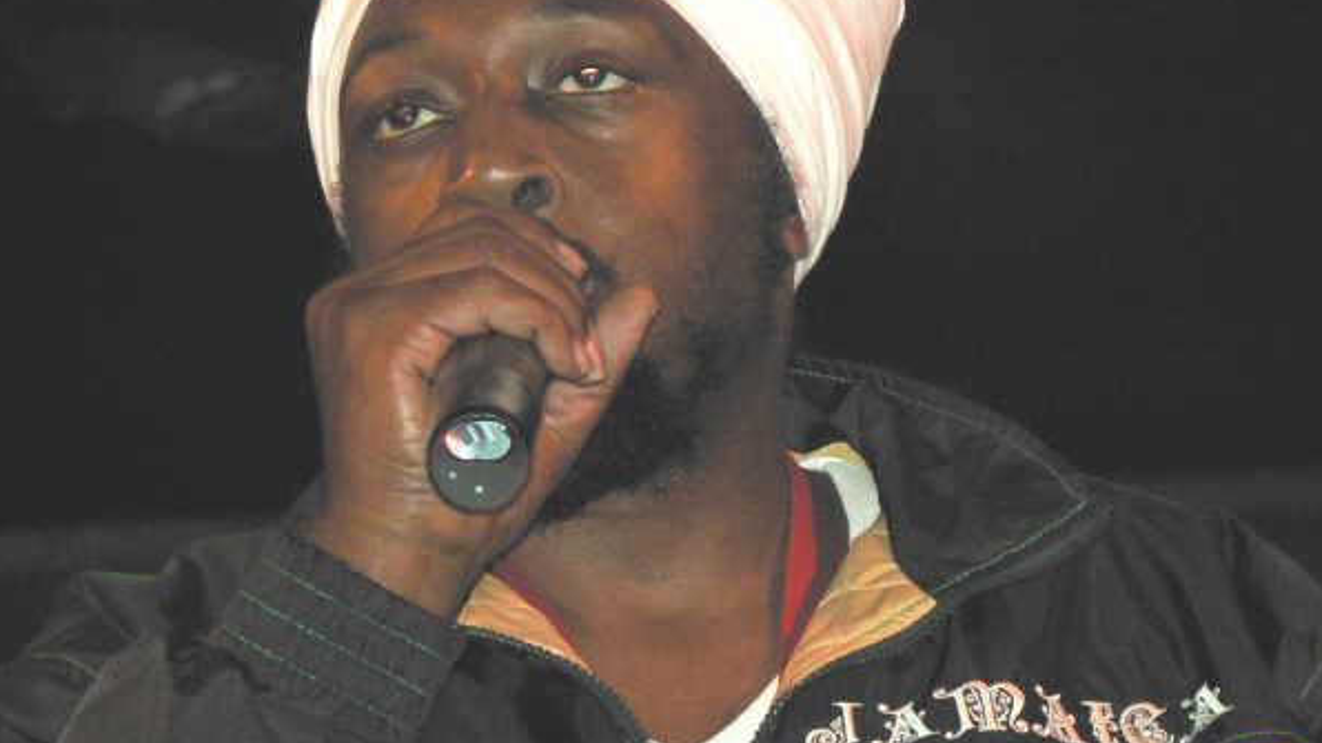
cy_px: 362
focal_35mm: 249
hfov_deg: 8.7
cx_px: 661
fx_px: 8727
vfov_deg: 4.9
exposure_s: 1/60
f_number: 3.3
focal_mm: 38.9
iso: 400
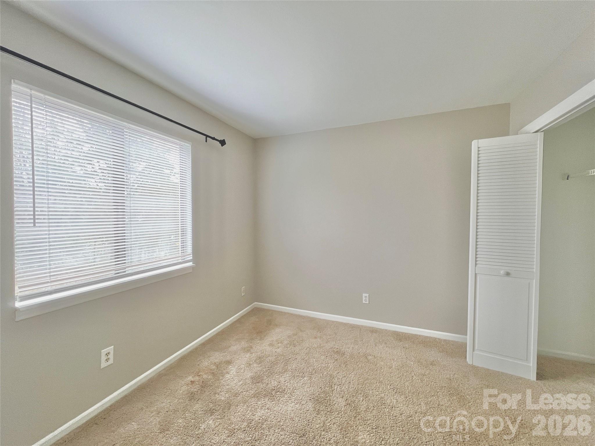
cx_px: 298
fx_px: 223
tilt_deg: -2.4
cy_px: 223
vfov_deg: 89.9
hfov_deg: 106.2
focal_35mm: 13
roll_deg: +0.1
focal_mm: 1.57
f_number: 1.8
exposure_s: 1/60
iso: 250
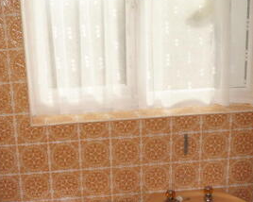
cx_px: 86
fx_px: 464
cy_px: 169
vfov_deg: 24.1
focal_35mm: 62
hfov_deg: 30.3
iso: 100
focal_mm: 18
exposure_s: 1/100
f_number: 6.3
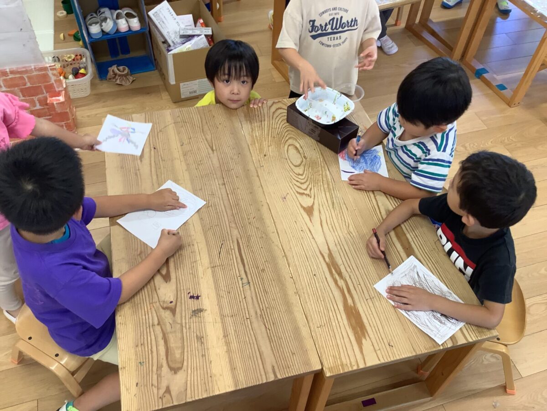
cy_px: 206
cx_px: 274
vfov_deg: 45.4
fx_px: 490
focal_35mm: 31
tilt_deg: -50.6
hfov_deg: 58.4
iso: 80
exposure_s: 1/50
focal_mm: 3.3
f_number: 2.4
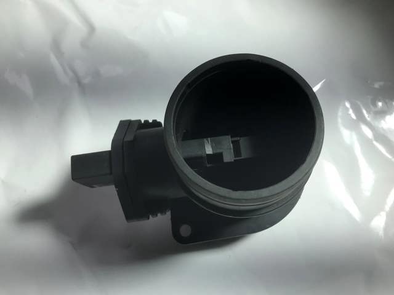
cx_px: 197
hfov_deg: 63.4
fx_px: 319
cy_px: 148
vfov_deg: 49.7
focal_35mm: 28
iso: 20
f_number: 1.8
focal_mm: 3.99
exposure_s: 1/411
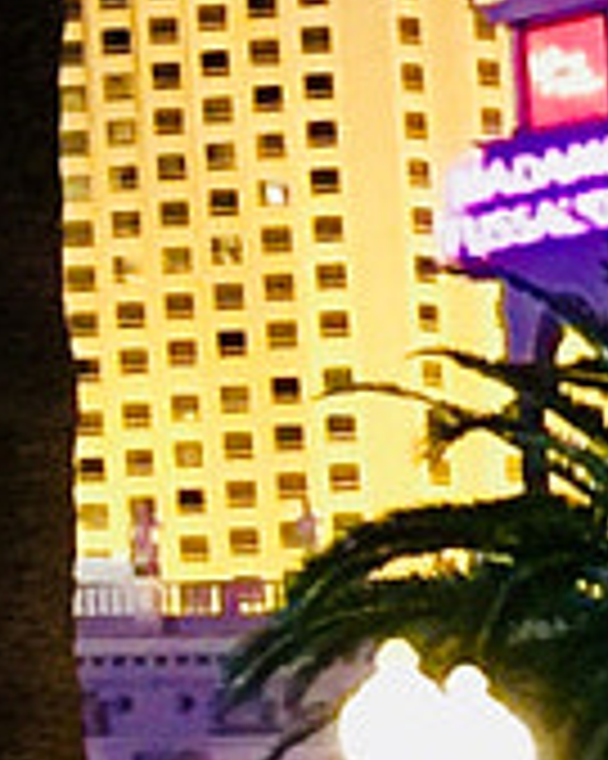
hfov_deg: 5.2
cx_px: -1648
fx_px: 6034
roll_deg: -0.9
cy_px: -65
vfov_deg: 7.2
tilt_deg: +13.0
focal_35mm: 268
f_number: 2.2
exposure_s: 1/4
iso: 80
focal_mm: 4.15
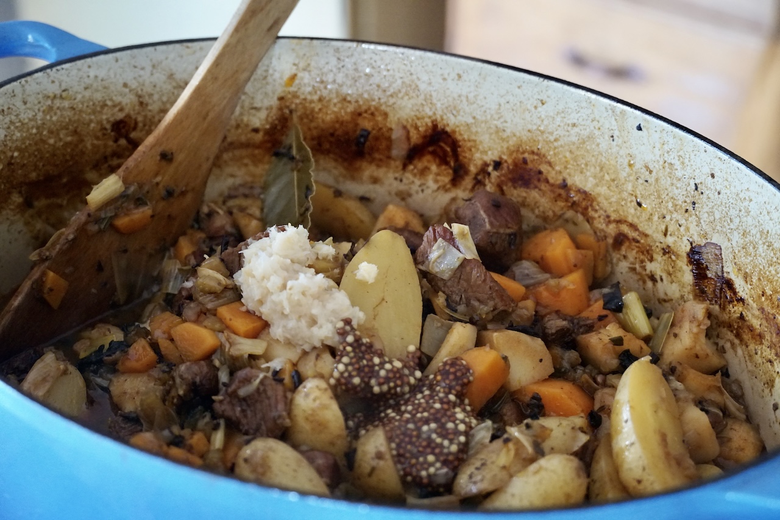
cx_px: 390
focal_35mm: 74
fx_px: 1592
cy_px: 260
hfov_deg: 27.5
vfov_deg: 18.5
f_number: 5
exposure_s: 1/80
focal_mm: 49
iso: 12800
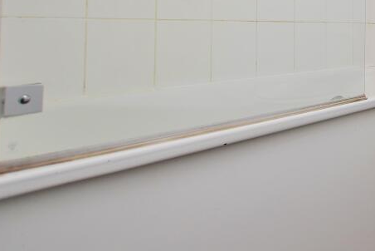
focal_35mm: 34
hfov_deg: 43.8
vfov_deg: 35.8
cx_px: 407
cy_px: 10
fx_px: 354
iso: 100
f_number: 4
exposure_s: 1/60
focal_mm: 10
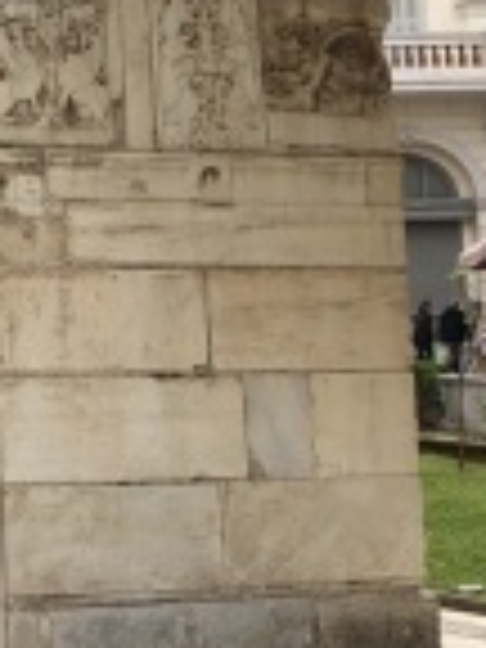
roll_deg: -0.5
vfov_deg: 21.4
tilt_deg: +8.5
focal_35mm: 91
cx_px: -252
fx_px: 1703
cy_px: 169
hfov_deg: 15.0
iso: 20
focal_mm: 4
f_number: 1.8
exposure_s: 1/787
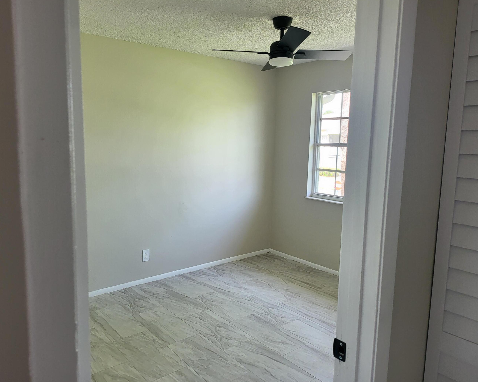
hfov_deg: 66.0
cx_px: 225
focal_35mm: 26
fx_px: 368
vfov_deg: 54.9
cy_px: 191
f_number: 1.8
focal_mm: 5
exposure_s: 1/120
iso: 160
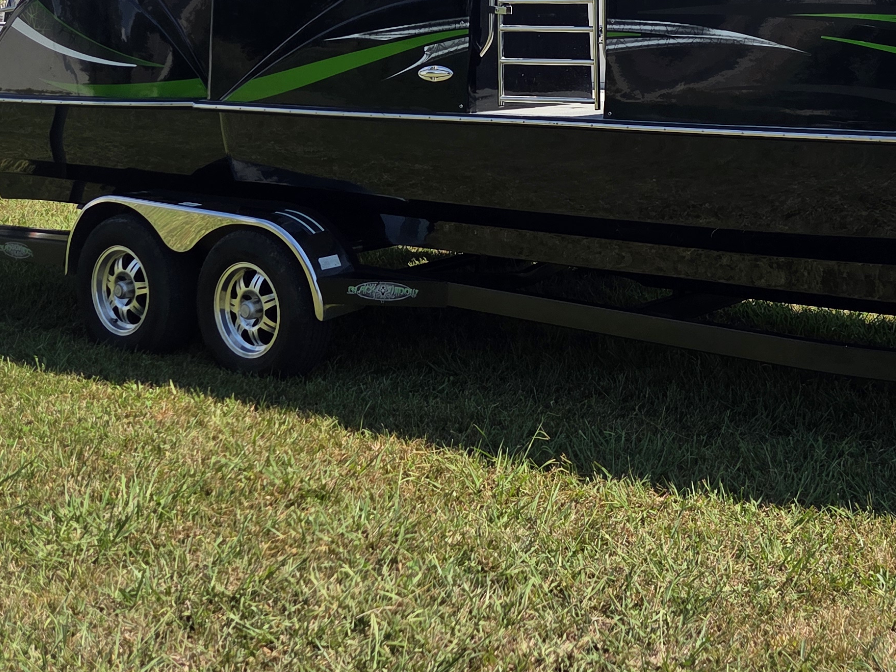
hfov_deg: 34.8
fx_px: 1372
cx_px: 741
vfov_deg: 26.8
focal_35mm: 53
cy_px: 100
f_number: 1.8
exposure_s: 1/4032
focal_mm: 5.4
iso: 80
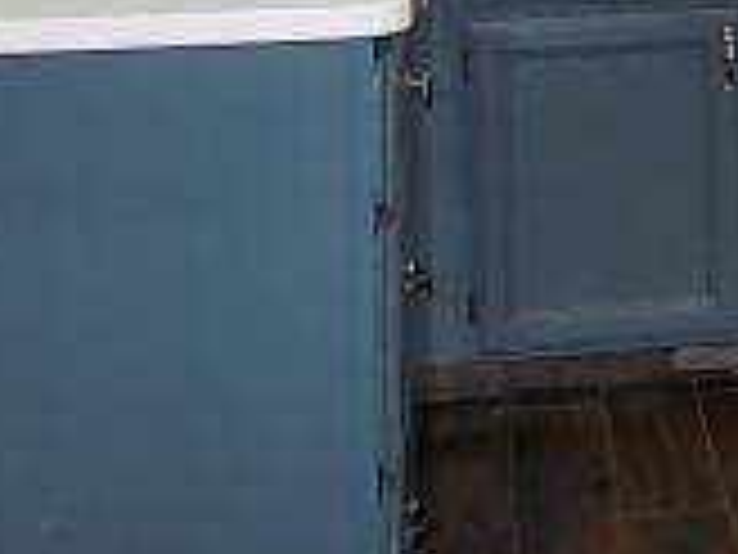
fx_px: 1919
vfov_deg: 15.2
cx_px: 976
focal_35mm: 90
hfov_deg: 19.9
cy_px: -270
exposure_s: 1/30
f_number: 3.1
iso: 200
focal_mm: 4
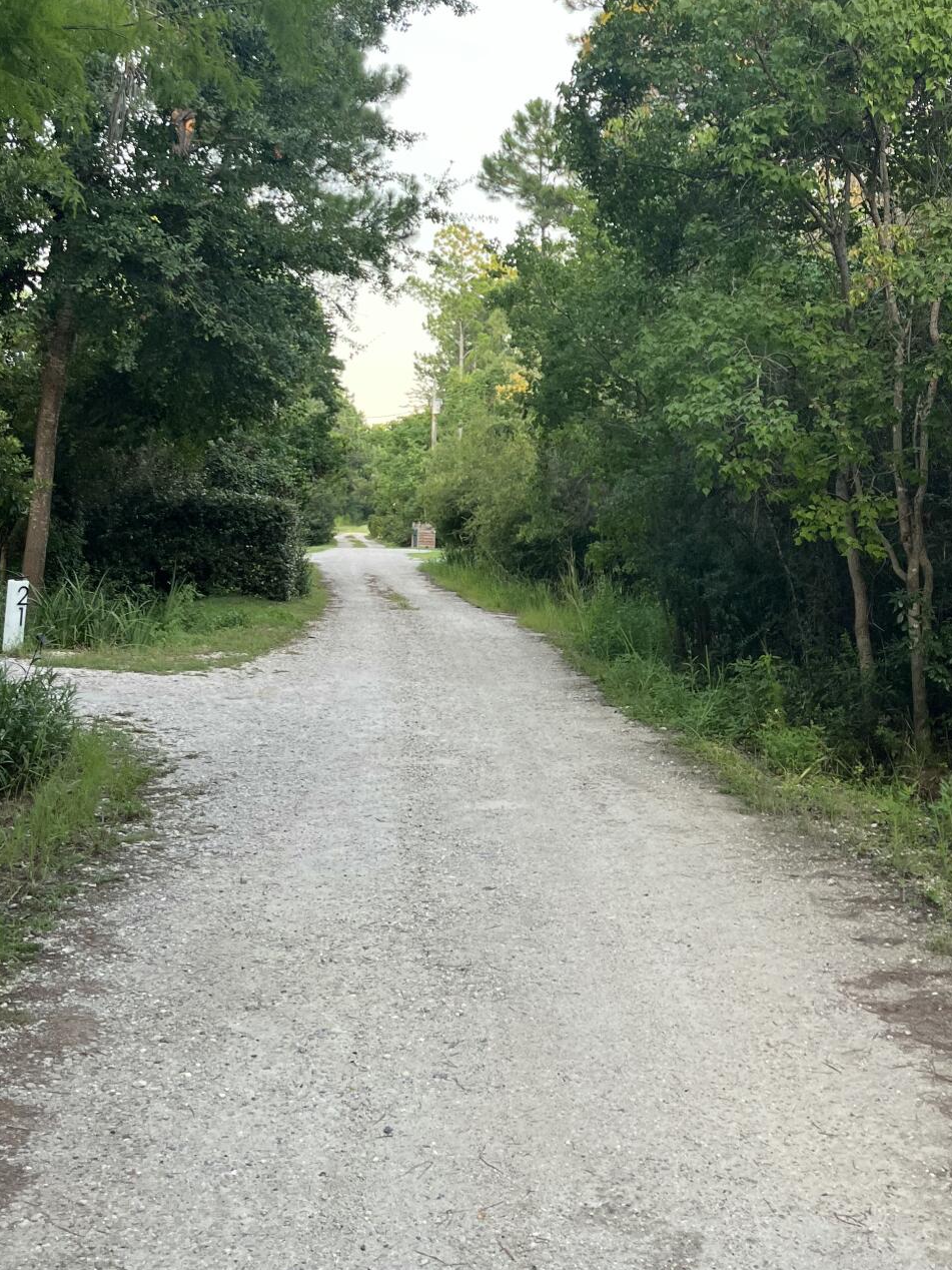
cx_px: 556
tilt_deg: +6.4
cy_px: 343
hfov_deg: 35.1
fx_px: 1503
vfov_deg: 44.5
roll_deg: -1.0
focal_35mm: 41
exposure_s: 1/122
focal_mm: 5.1
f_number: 1.6
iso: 100
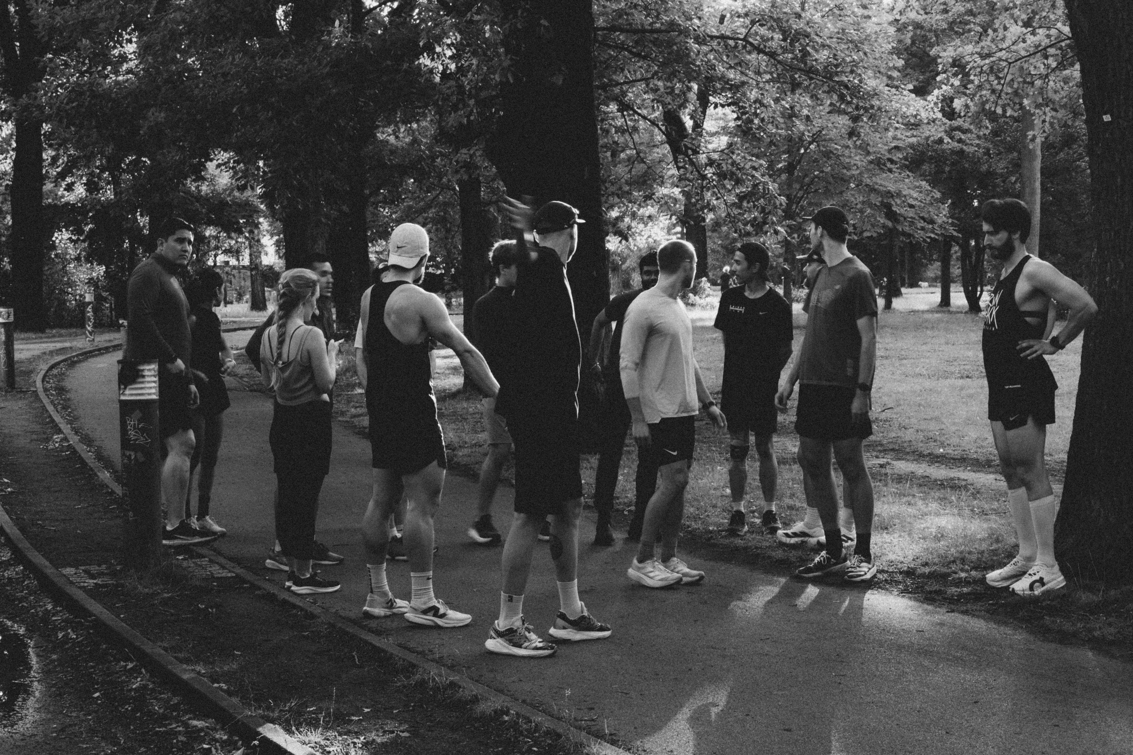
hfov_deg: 28.8
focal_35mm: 70
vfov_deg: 19.5
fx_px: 2203
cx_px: 566
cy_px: 378
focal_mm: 70
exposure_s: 1/25
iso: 2000
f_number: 18
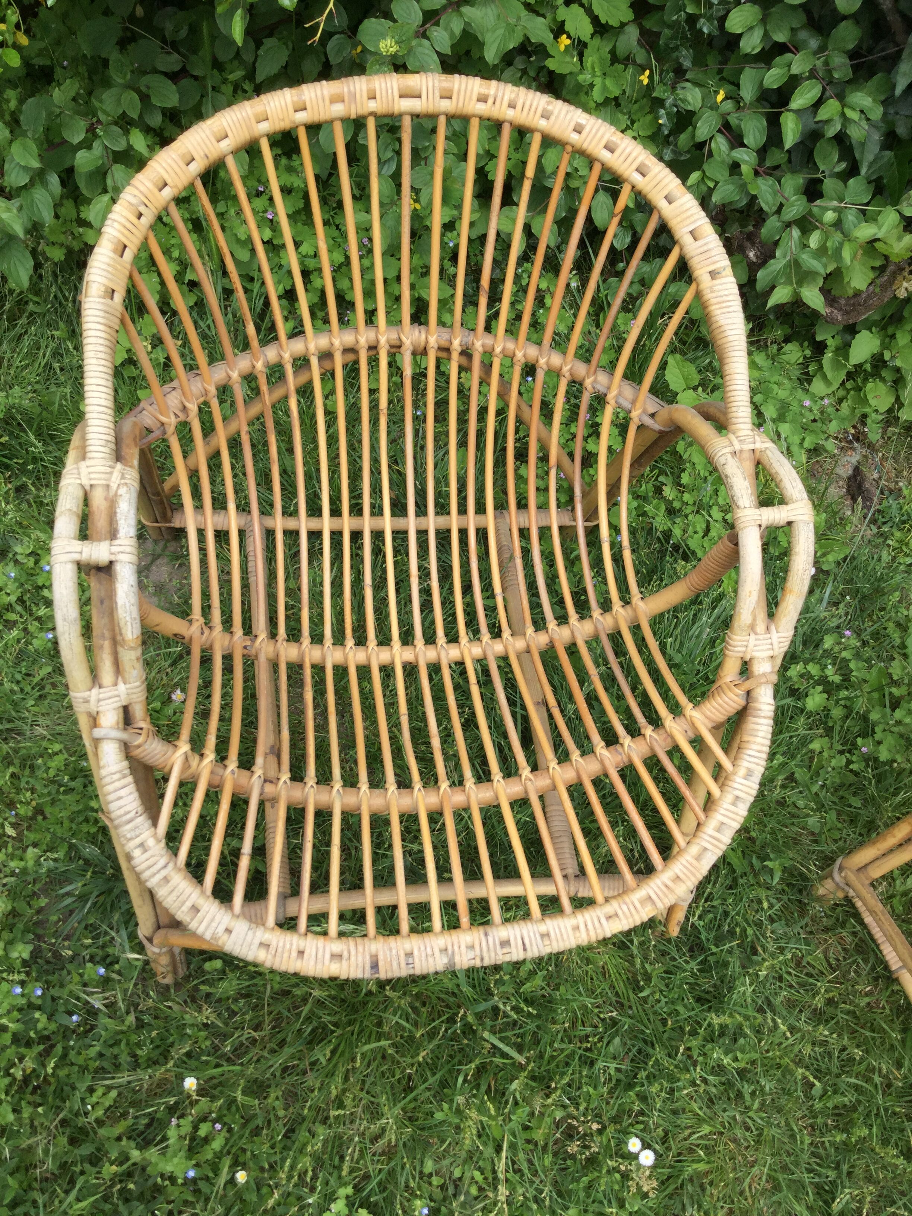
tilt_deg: -58.0
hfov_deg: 45.4
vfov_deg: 58.4
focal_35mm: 31
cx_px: 456
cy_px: 608
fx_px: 1089
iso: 25
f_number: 2.4
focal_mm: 3.3
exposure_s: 1/734
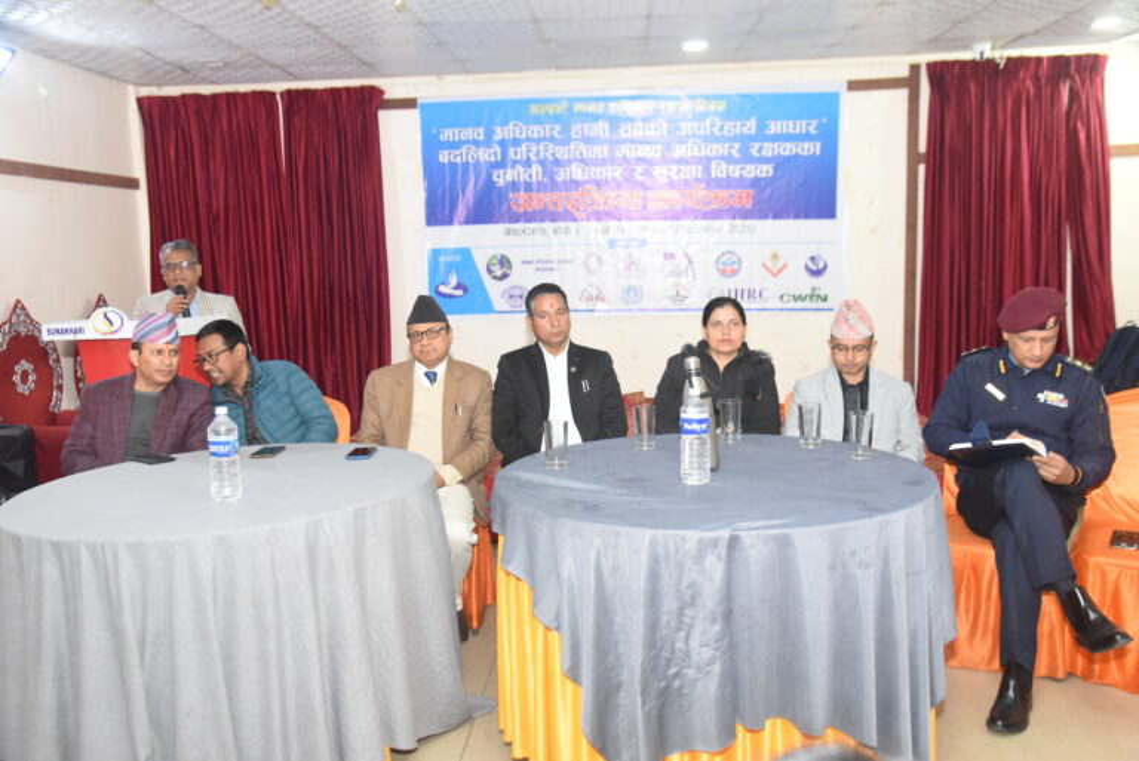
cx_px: 570
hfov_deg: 58.7
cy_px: 380
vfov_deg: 41.2
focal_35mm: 32
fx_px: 1013
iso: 4000
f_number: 5.6
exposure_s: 1/125
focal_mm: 32
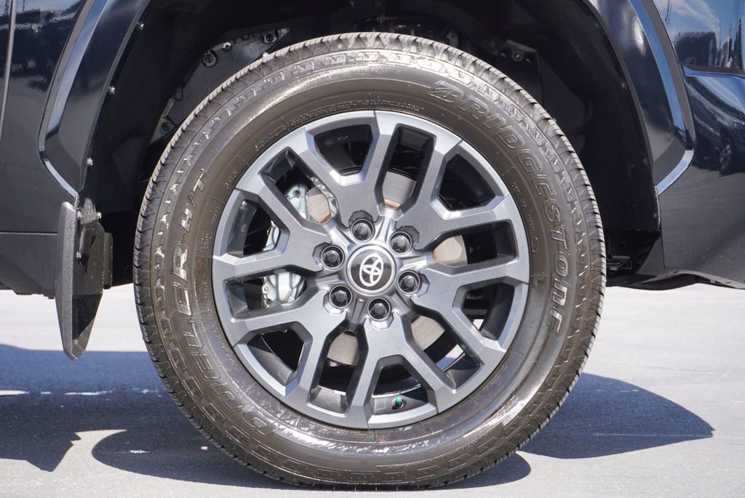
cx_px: 372
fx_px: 1429
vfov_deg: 19.8
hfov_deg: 29.2
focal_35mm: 69
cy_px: 249
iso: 100
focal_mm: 46
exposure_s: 1/100
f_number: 6.3
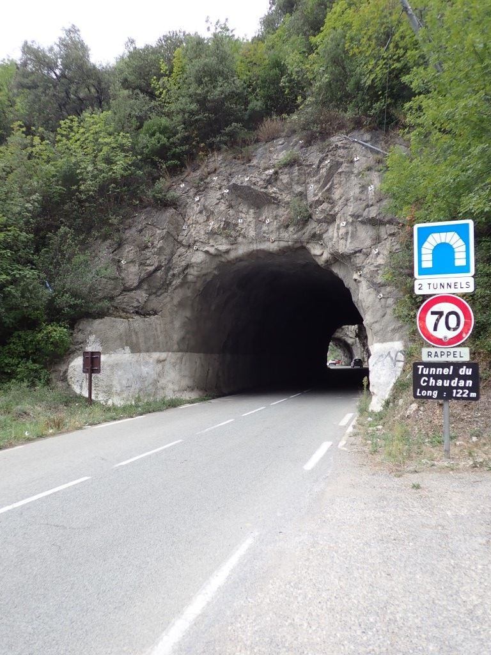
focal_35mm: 30
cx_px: 246
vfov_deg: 60.0
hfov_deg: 46.8
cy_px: 328
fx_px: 567
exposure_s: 1/60
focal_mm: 5.5
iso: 125
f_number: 2.3
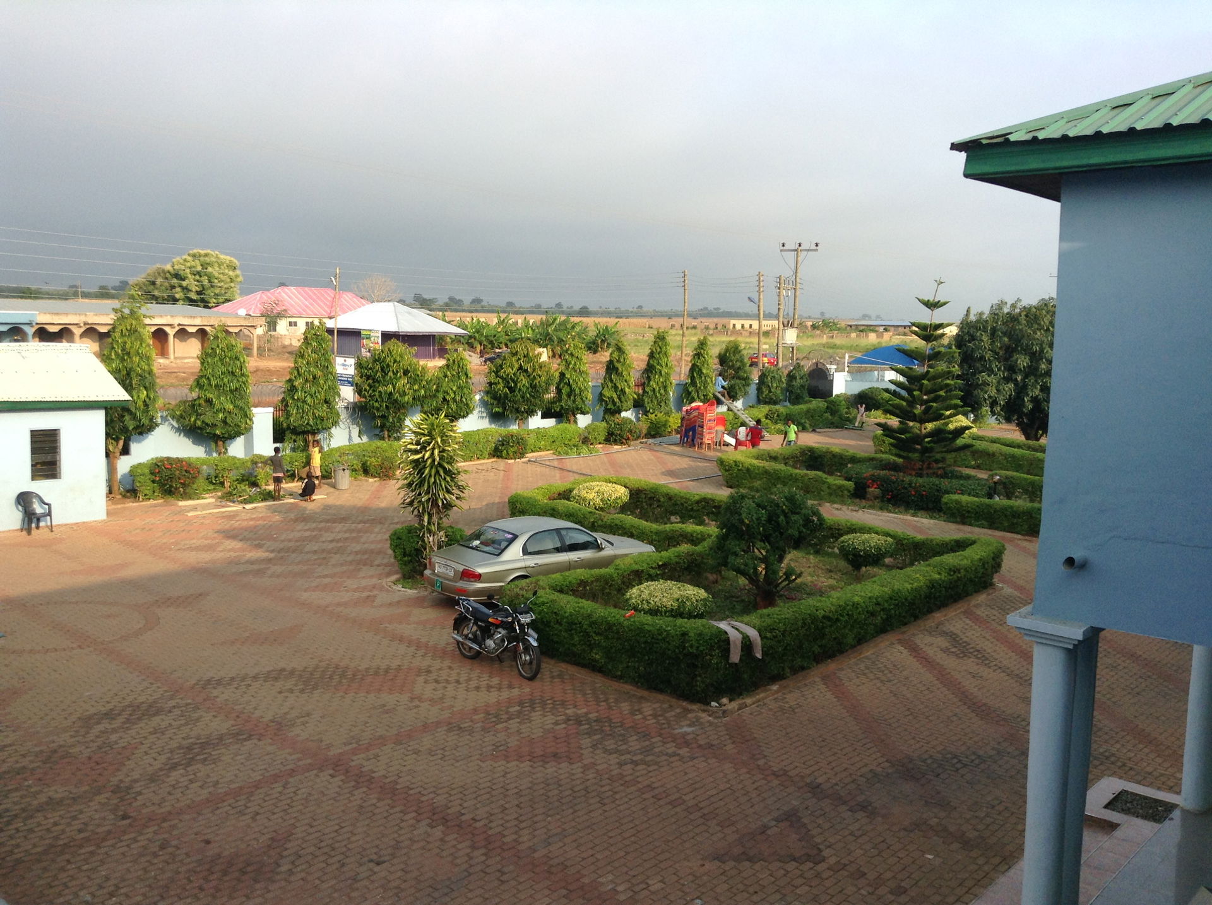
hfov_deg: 55.4
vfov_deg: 42.8
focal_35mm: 33
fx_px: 1154
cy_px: 452
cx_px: 606
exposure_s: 1/439
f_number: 2.4
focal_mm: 3.3
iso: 25
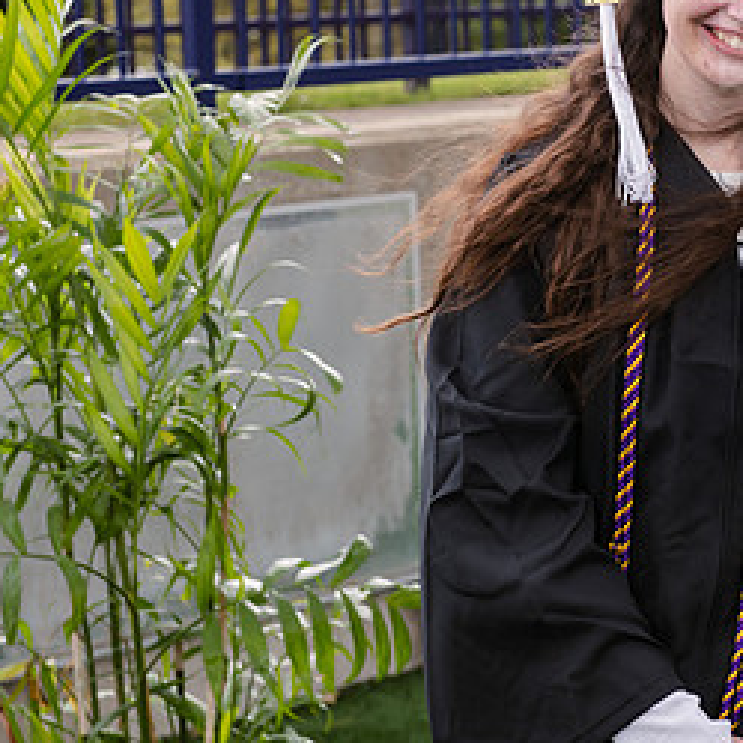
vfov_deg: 14.1
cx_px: 630
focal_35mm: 123
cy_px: 201
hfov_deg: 14.1
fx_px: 2987
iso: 320
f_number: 5.6
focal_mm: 62
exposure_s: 1/200
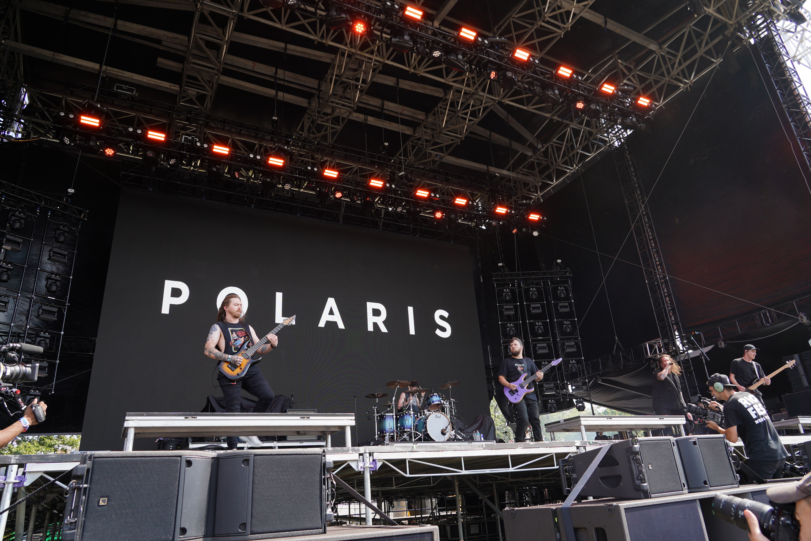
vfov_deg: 53.1
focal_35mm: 24
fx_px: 541
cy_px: 270
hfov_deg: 73.7
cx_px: 406
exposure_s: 1/100
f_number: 7.1
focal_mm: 24
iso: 100
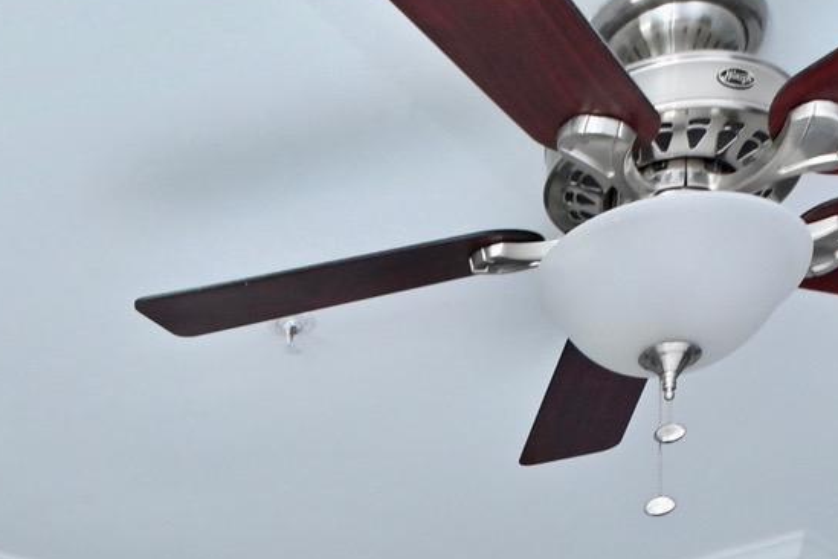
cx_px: 223
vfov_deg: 19.1
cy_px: 974
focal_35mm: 56
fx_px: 1303
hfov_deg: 35.0
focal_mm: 10
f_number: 7.1
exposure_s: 1/30
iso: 250
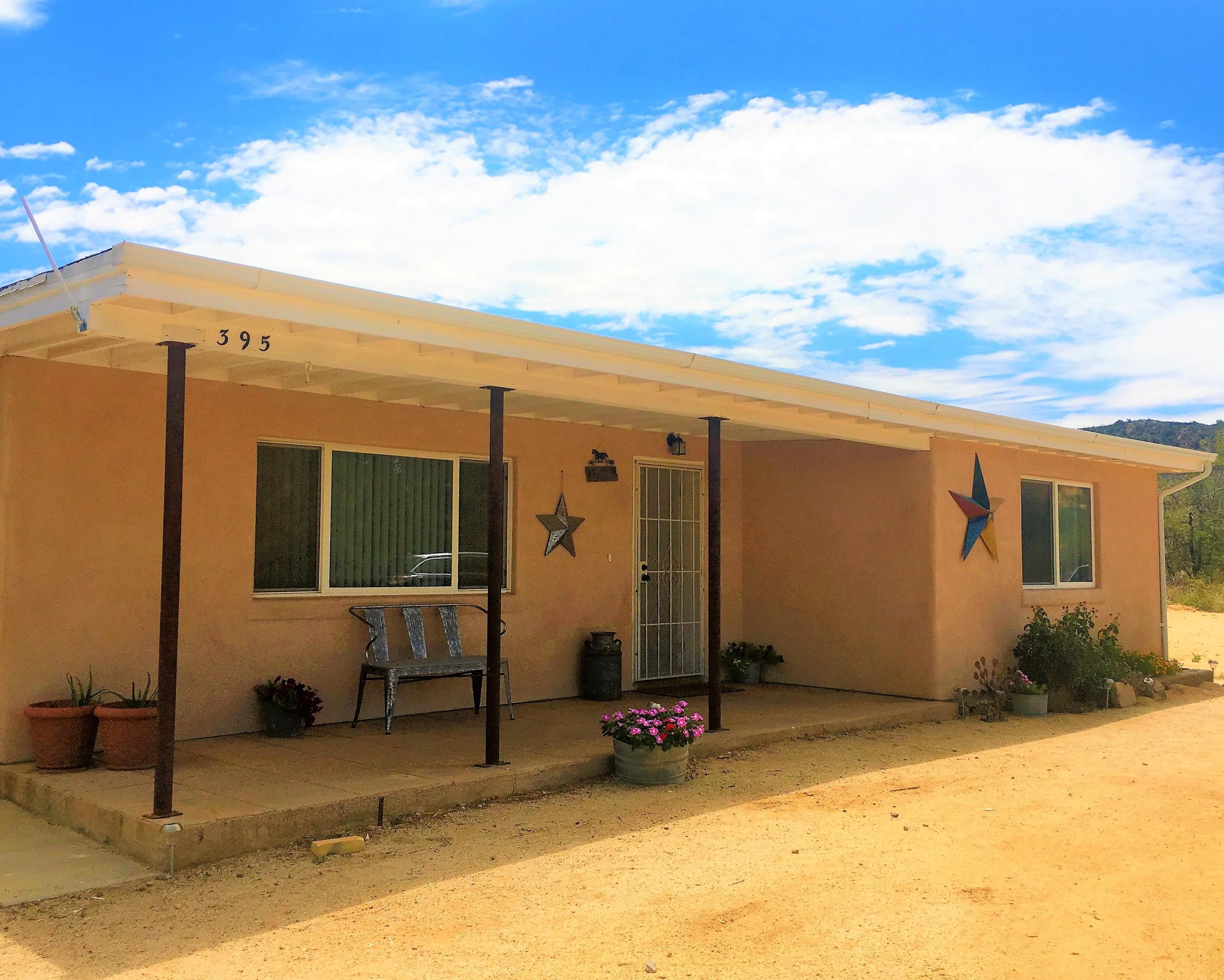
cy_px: 498
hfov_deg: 57.2
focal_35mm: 31
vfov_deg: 47.1
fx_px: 1123
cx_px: 618
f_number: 2.2
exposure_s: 1/2849
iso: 25
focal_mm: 4.15
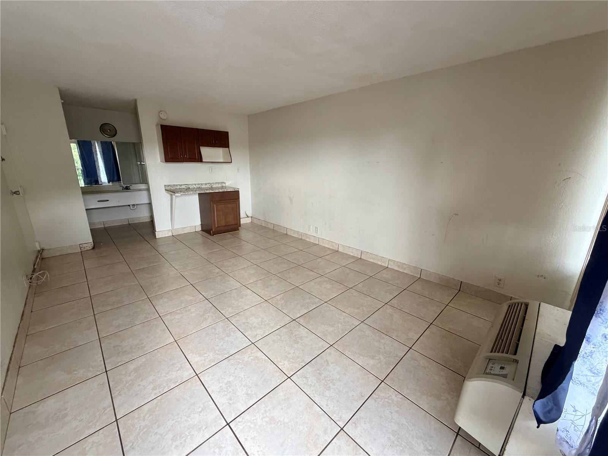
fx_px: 246
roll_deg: -0.6
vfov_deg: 85.7
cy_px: 228
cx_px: 304
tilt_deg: -15.9
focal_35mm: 14
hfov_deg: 102.1
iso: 320
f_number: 2.2
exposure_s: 1/99
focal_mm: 2.22
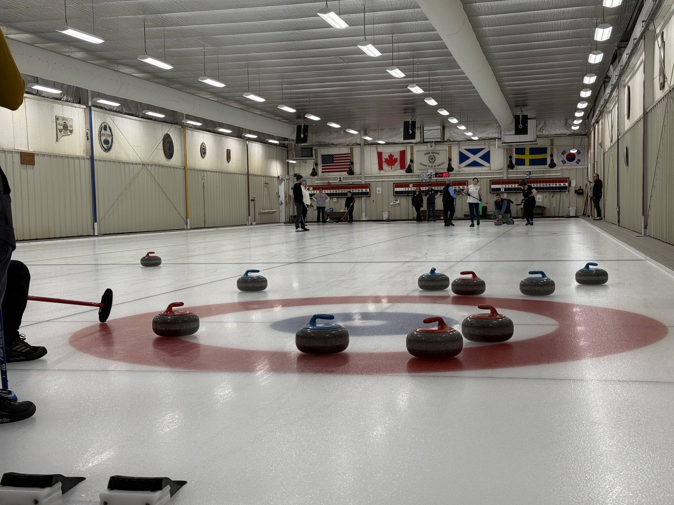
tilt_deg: -2.3
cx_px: 337
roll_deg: +1.3
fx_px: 935
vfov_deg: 30.3
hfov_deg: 39.7
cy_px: 252
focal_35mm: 48
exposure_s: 1/312
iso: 64
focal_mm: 6.76
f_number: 1.78
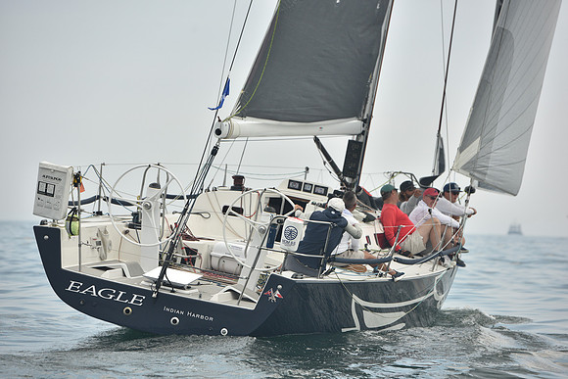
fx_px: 2919
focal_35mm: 185
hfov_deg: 11.1
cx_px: 284
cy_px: 190
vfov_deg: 7.4
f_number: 5.6
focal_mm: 185
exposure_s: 1/640
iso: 250
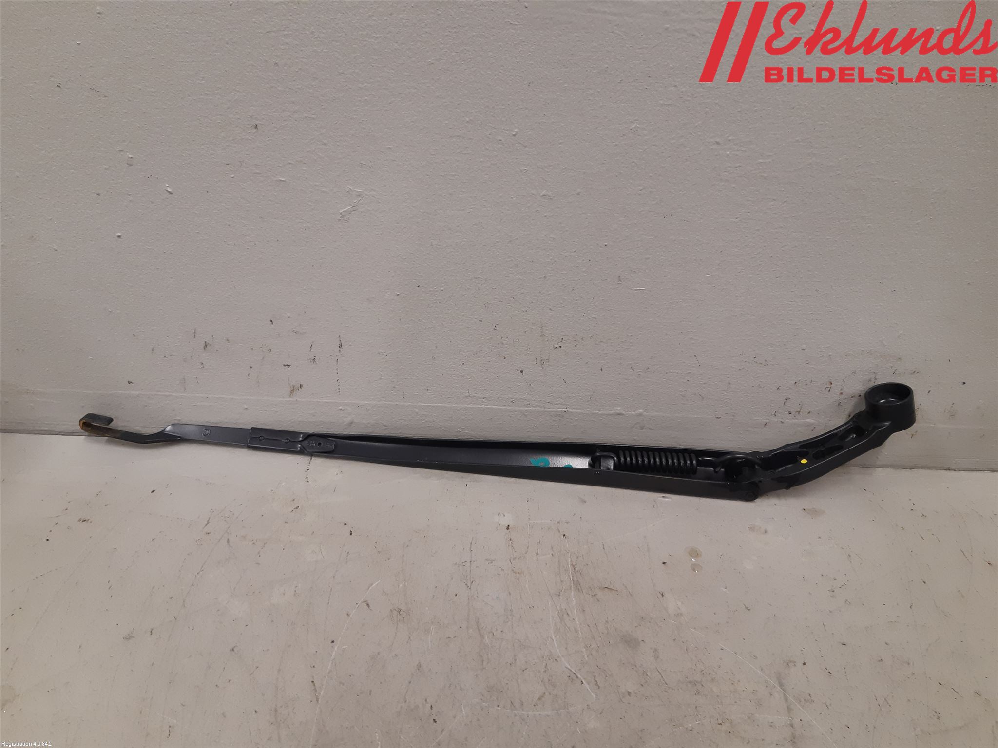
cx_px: 499
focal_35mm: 26
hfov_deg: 67.3
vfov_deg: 53.1
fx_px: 750
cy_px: 374
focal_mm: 3.93
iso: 125
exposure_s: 1/50
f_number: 1.7
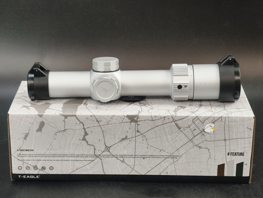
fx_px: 647
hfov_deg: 23.0
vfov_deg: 17.4
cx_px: 132
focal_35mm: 85
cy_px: 99
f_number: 2.67
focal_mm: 22.48
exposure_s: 1/30
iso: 814
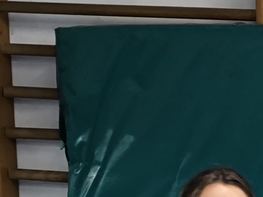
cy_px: 525
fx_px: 1733
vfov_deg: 6.1
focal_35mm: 228
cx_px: 661
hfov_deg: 7.9
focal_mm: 6.92
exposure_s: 1/50
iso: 640
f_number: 1.9
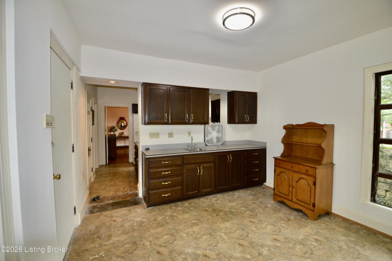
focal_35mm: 15
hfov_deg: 100.4
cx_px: 196
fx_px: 163
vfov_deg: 77.2
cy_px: 130
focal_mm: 10
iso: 450
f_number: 3.5
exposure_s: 1/60
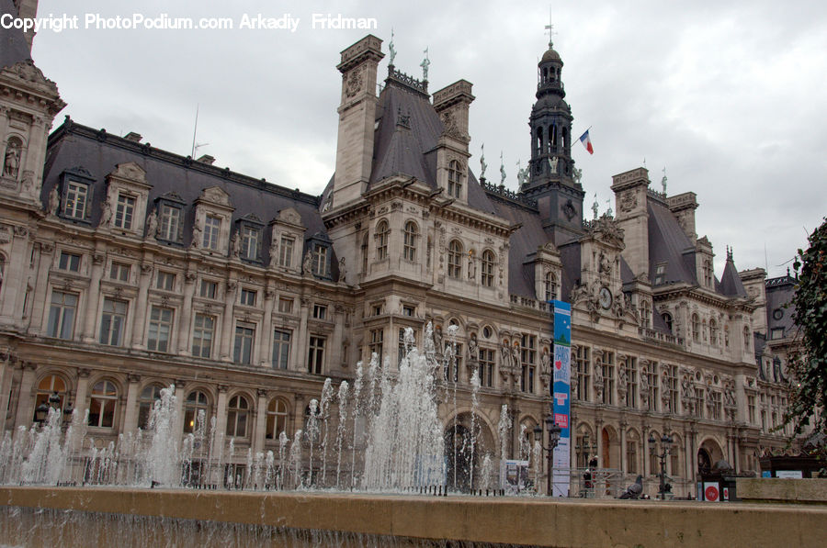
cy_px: 274
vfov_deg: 36.8
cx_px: 414
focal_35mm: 36
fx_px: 826
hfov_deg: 53.2
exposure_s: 1/320
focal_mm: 24
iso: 250
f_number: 8
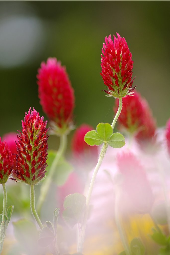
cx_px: 85
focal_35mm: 255
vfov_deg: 8.1
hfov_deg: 5.4
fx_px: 1805
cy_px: 128
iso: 200
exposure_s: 1/320
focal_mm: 170
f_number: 6.3
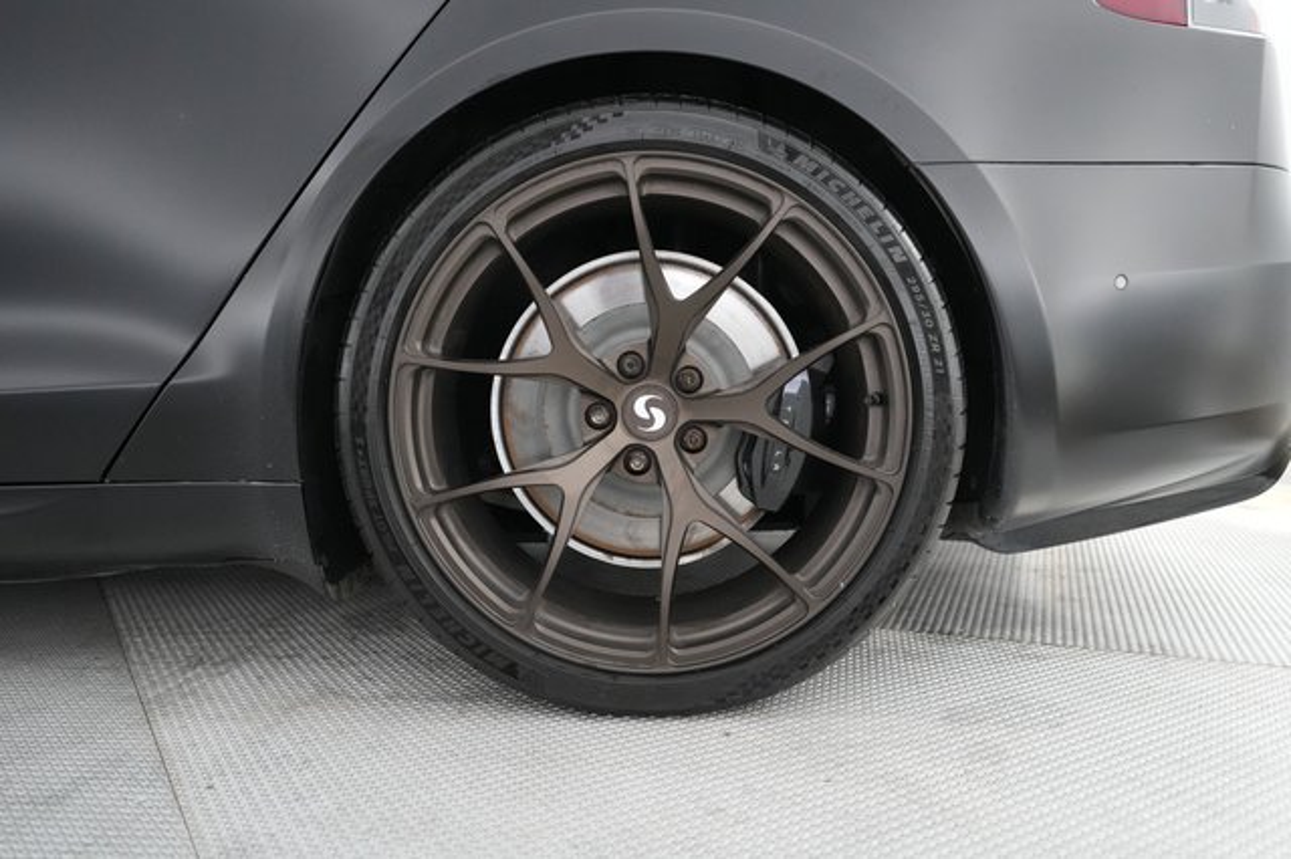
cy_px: 430
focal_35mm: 28
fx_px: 1004
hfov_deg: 65.5
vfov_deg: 46.4
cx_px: 646
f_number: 2.8
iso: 5000
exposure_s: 1/160
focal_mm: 28
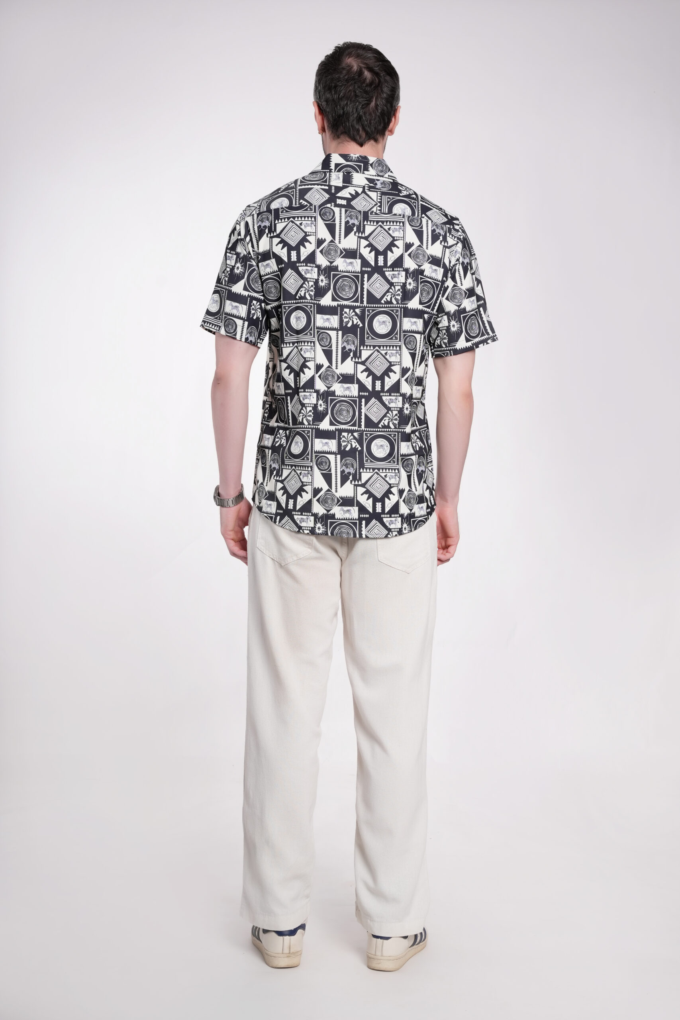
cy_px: 510
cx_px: 340
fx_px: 1439
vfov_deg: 39.0
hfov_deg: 26.6
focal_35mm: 51
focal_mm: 50.8
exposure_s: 1/160
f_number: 8
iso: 200
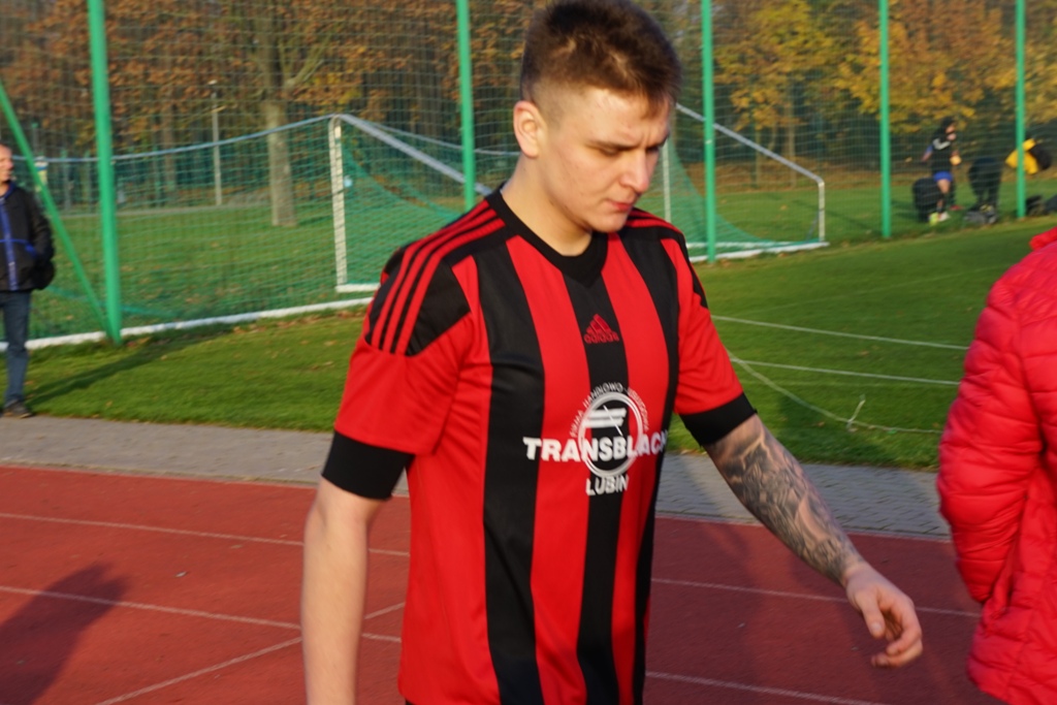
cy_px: 352
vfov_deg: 16.7
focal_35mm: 82
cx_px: 528
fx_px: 2408
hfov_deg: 24.8
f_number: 8
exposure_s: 1/100
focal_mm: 55
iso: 100
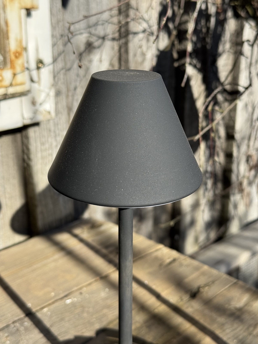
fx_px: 477
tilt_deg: -21.0
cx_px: 129
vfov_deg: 39.7
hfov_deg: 30.3
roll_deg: -0.9
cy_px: 172
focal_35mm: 48
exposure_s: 1/1984
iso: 64
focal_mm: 6.76
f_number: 1.78
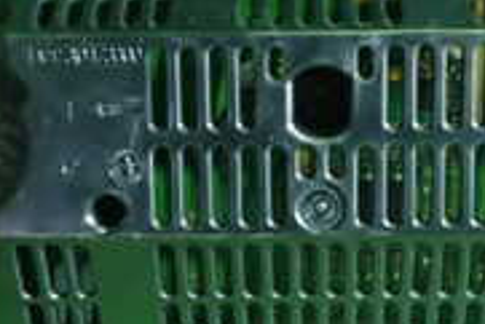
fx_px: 1160
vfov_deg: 15.9
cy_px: 190
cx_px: 305
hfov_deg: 23.6
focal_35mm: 86
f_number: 2
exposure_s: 1/30
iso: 500
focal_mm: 4.5
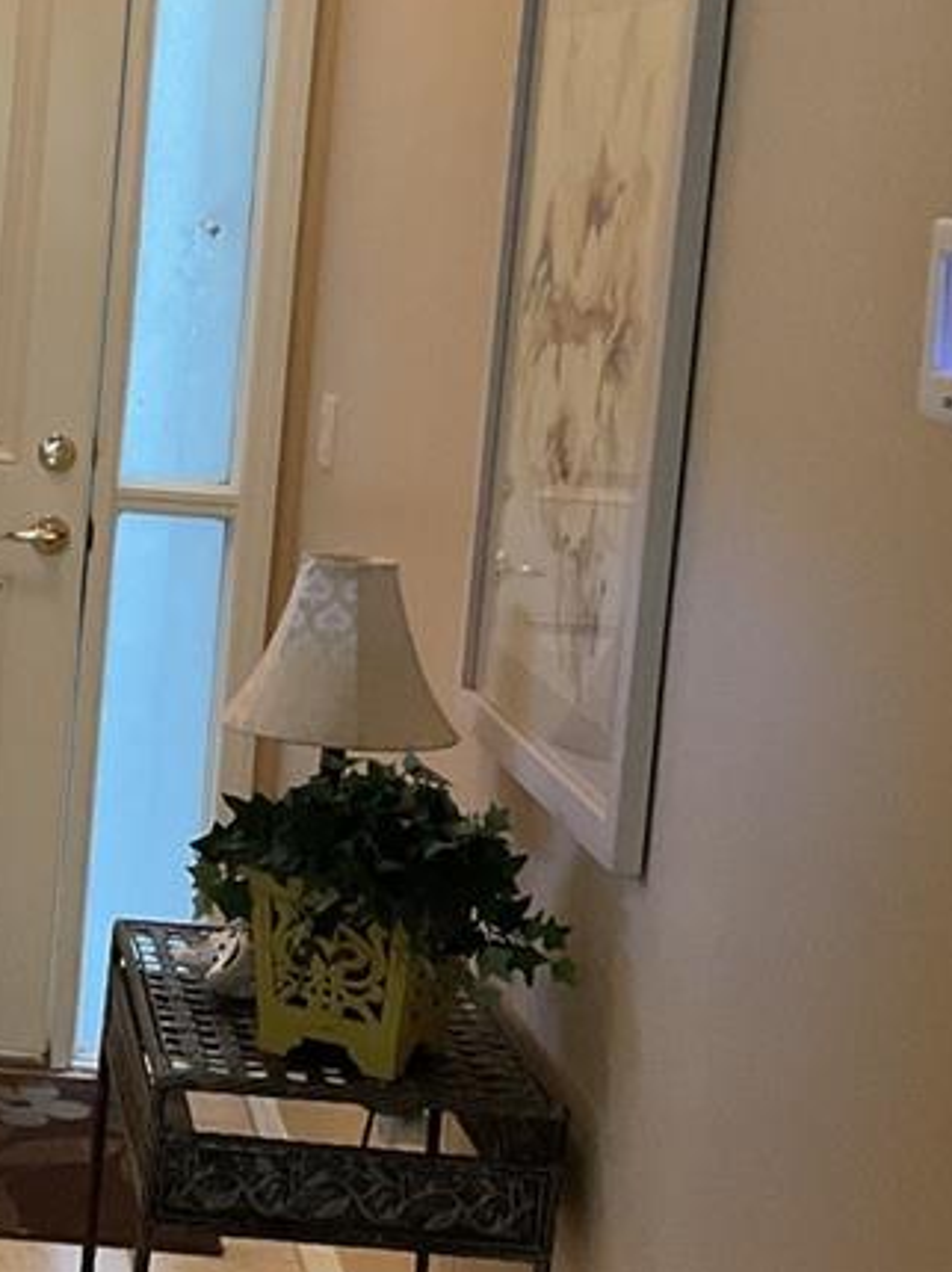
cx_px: -109
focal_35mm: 81
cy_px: 461
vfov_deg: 24.1
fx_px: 2973
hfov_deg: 17.5
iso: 160
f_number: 1.8
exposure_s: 1/60
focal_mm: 3
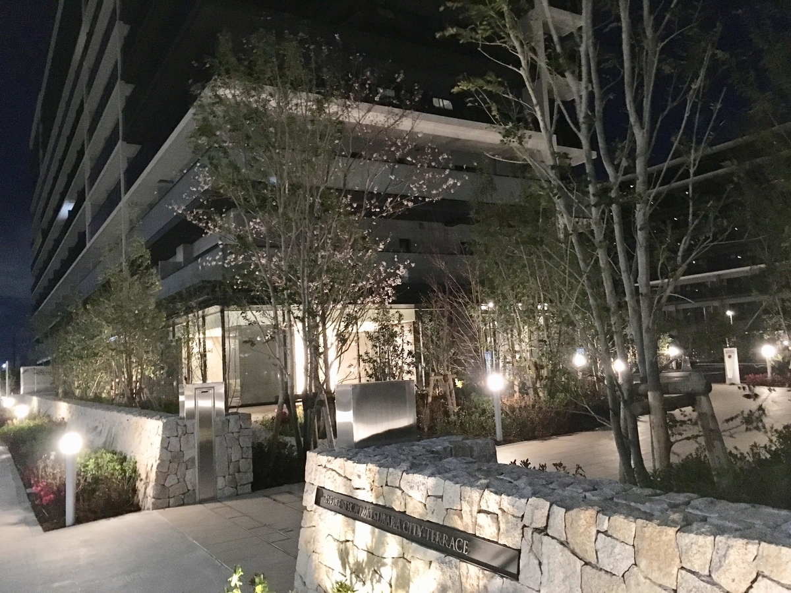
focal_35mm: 29
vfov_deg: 48.2
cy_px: 296
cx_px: 396
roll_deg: +4.4
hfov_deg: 61.7
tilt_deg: +5.7
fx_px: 663
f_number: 2.2
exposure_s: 1/15
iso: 640
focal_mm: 4.15
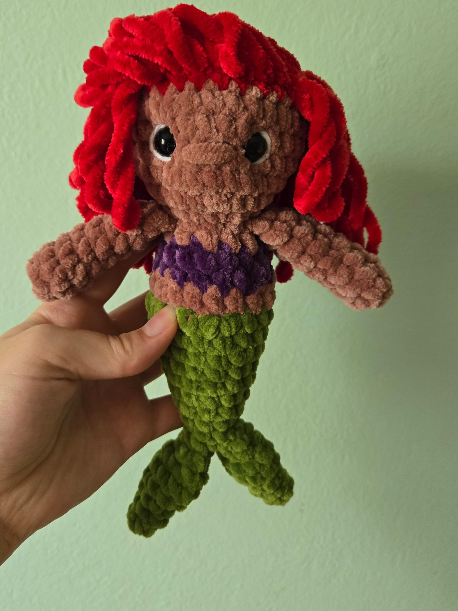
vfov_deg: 61.2
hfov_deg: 48.1
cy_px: 252
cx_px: 193
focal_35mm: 29
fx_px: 511
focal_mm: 5.4
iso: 400
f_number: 1.8
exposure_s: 1/120
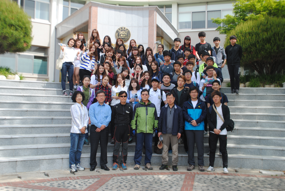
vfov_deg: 37.0
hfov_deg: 53.1
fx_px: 285
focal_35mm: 36
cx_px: 142
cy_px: 96
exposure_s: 1/200
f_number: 7.1
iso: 100
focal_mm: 24
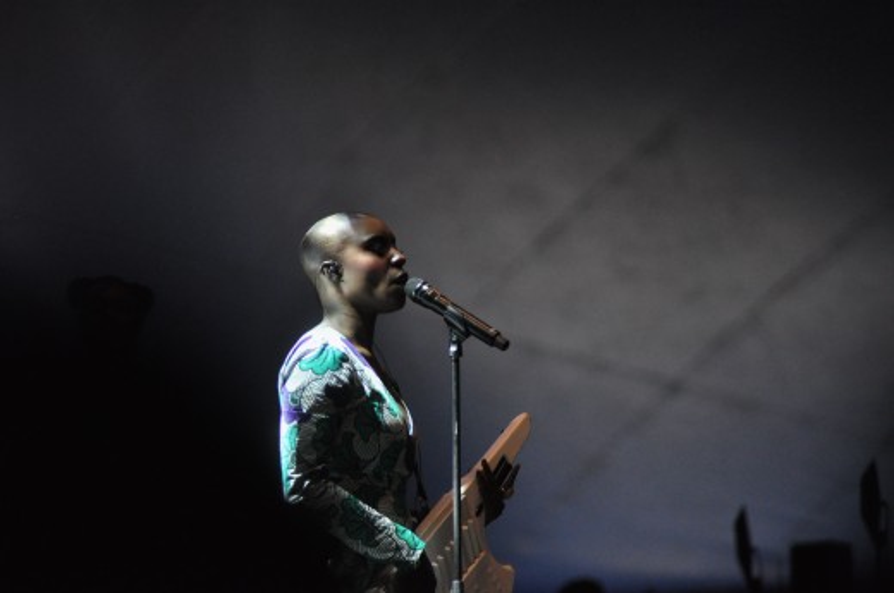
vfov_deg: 5.1
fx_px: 6695
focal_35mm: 270
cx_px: 447
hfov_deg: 7.6
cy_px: 296
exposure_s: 1/3000
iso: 1000
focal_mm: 180
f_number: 2.8
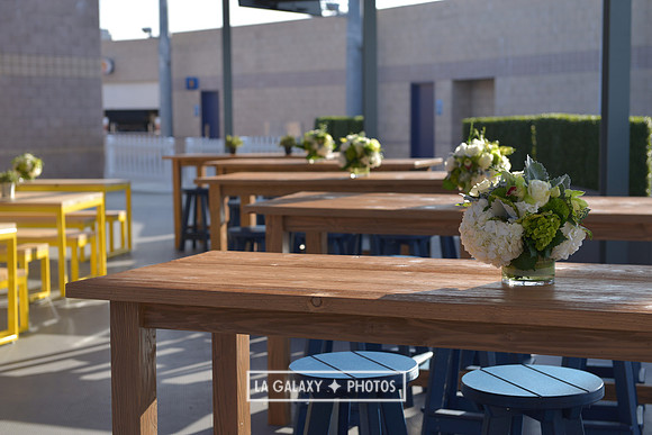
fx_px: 1123
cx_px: 326
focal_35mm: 62
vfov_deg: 21.9
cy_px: 218
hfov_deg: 32.4
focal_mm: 62
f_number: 4.5
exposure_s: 1/640
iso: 200
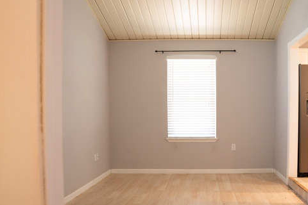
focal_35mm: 32
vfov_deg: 41.0
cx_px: 200
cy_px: 121
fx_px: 274
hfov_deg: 57.7
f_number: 7.1
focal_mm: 24
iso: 400
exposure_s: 1/13
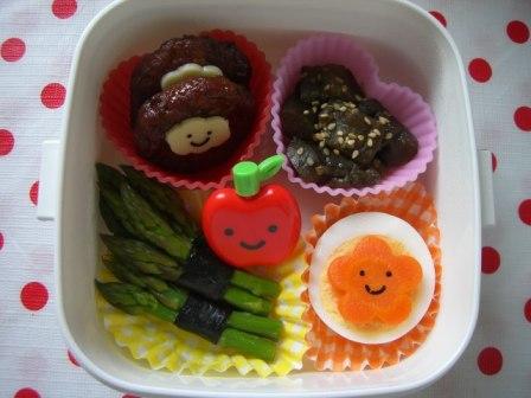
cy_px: 199
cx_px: 266
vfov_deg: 37.7
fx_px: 583
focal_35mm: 38
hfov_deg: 49.0
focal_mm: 6.2
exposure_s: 1/80
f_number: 2.7
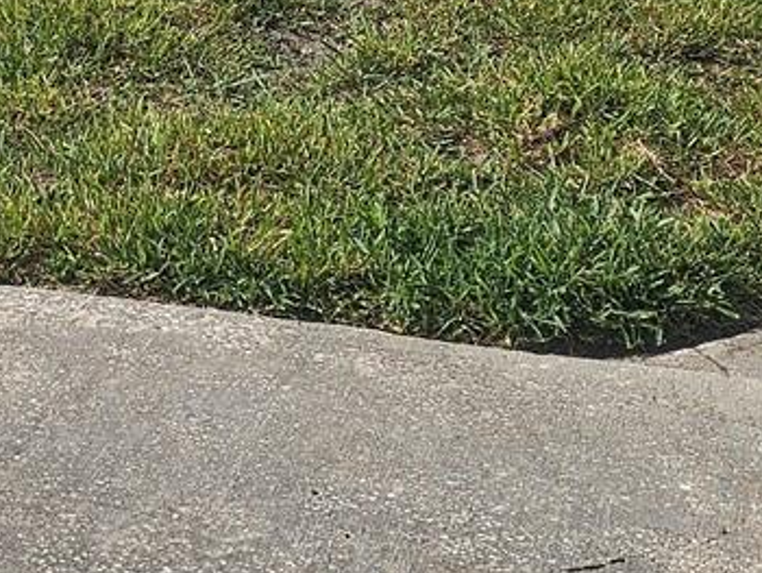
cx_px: 57
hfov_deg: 18.4
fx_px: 2313
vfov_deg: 13.6
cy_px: -185
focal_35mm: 105
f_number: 1.7
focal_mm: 6.3
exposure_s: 1/1081
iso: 10
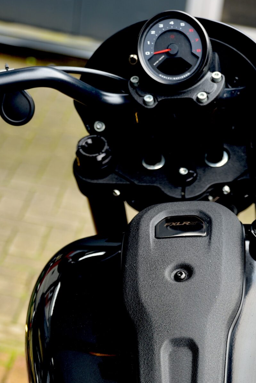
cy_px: 405
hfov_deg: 14.2
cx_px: 212
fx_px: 1023
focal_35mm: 96
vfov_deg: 20.4
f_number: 2.8
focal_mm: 45
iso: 100
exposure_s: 1/60
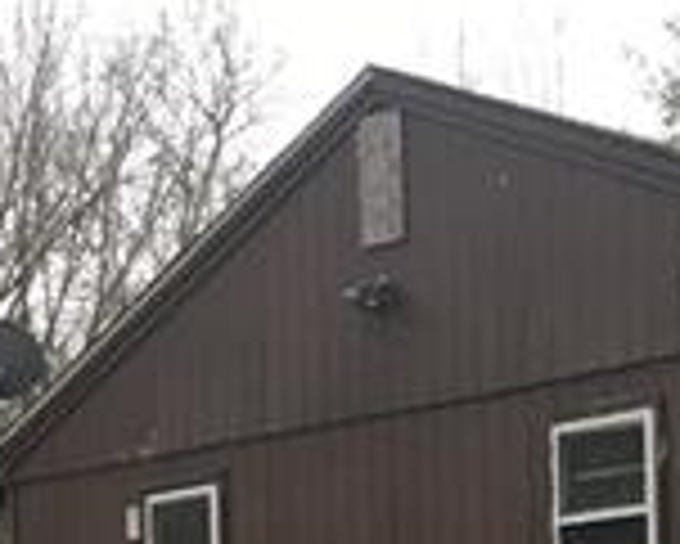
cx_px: 1274
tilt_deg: +0.3
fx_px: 2417
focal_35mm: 120
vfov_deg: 12.3
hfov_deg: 14.0
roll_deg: +1.4
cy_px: 809
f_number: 2.2
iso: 25
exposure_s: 1/40
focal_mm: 4.15
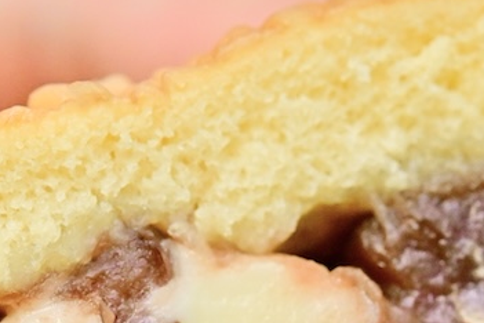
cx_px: 225
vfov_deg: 7.9
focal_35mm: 171
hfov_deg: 12.0
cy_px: 400
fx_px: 2299
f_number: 9
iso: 4000
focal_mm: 60
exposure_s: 1/200
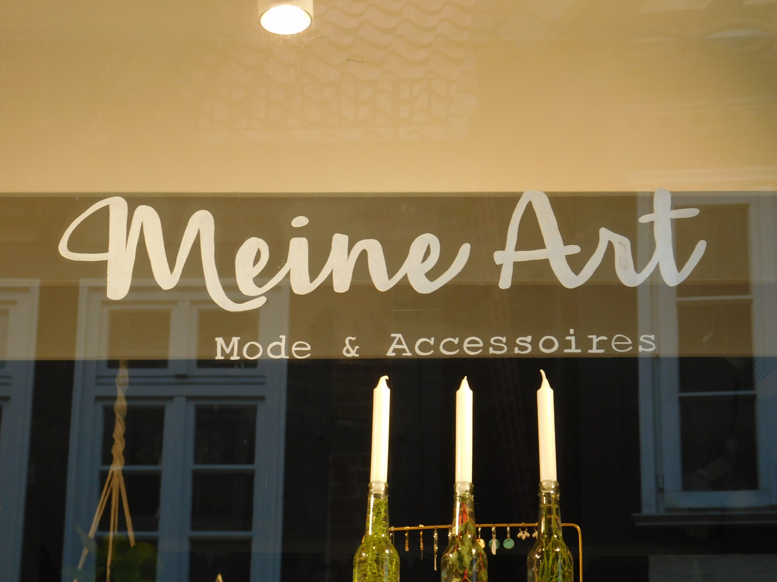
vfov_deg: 12.9
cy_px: 291
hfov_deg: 17.1
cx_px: 388
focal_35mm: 115
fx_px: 2581
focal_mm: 20.3
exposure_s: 1/30
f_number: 4.8
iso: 160
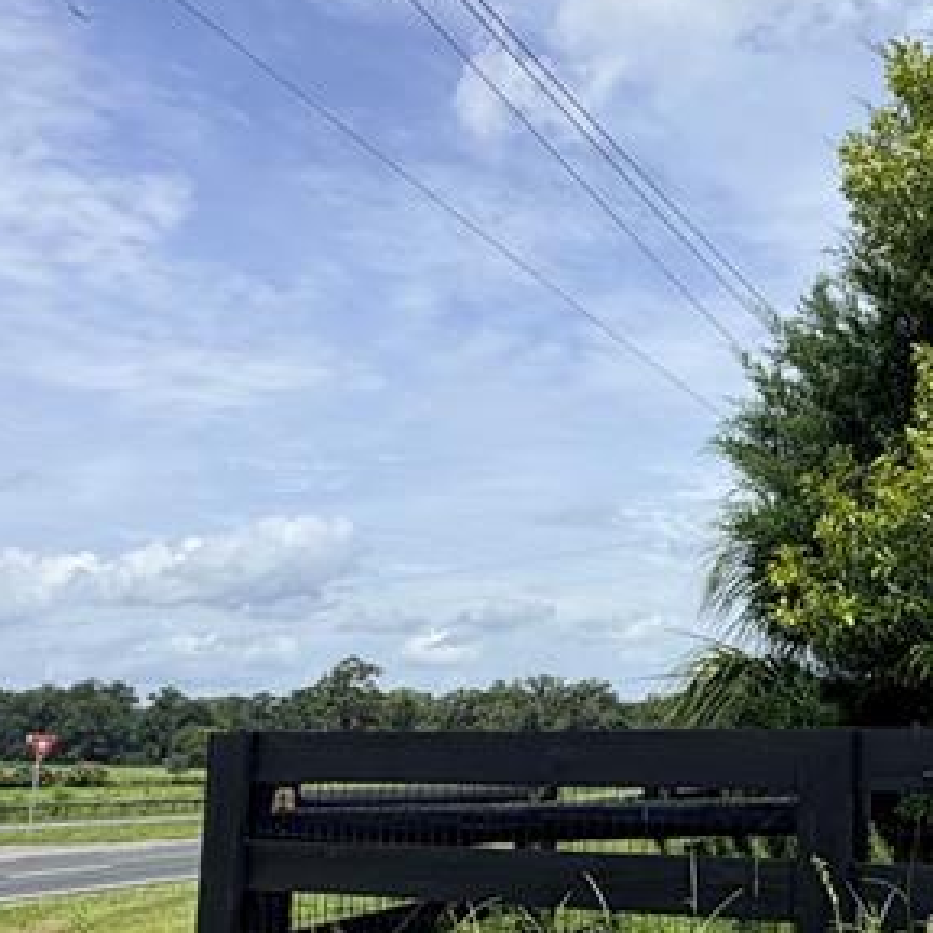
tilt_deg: +5.6
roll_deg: +2.5
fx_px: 1342
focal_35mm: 44
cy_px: 625
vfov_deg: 37.9
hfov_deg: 32.6
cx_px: 1079
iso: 20
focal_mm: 2.22
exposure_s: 1/1368
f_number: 2.2
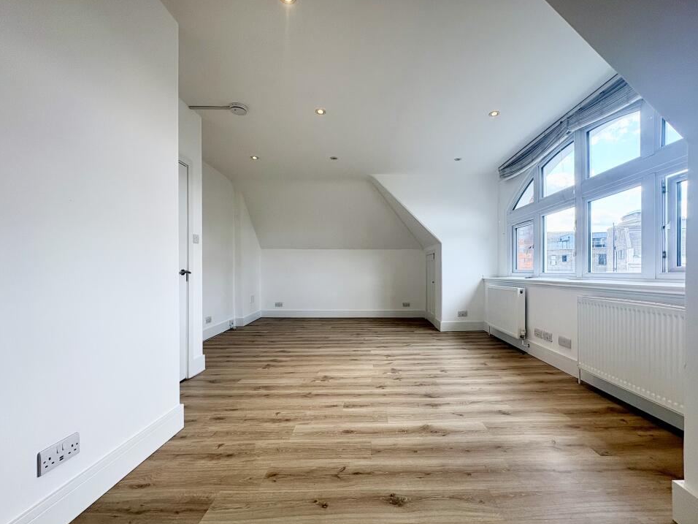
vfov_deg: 81.7
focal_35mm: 15
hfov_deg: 98.0
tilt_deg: -0.1
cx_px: 372
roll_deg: +0.3
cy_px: 273
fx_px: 302
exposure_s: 1/100
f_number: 2.2
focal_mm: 2.22
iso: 50
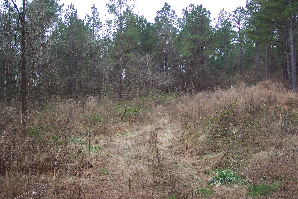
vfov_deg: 35.1
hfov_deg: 50.7
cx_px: 149
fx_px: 315
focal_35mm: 38
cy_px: 100
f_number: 2.8
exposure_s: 1/125
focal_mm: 8
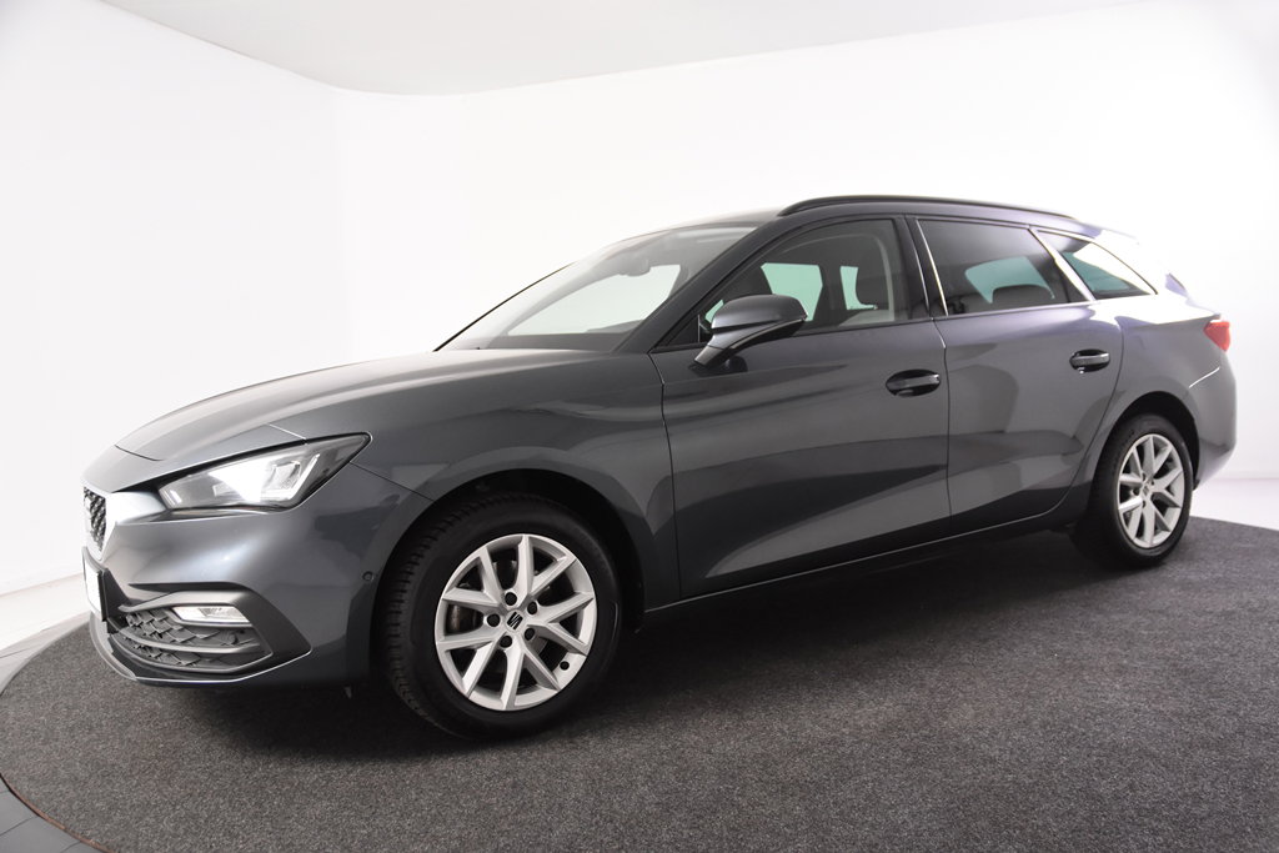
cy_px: 426
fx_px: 1066
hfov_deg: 61.9
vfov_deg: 43.6
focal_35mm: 30
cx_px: 640
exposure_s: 1/60
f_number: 4
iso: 1600
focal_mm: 20
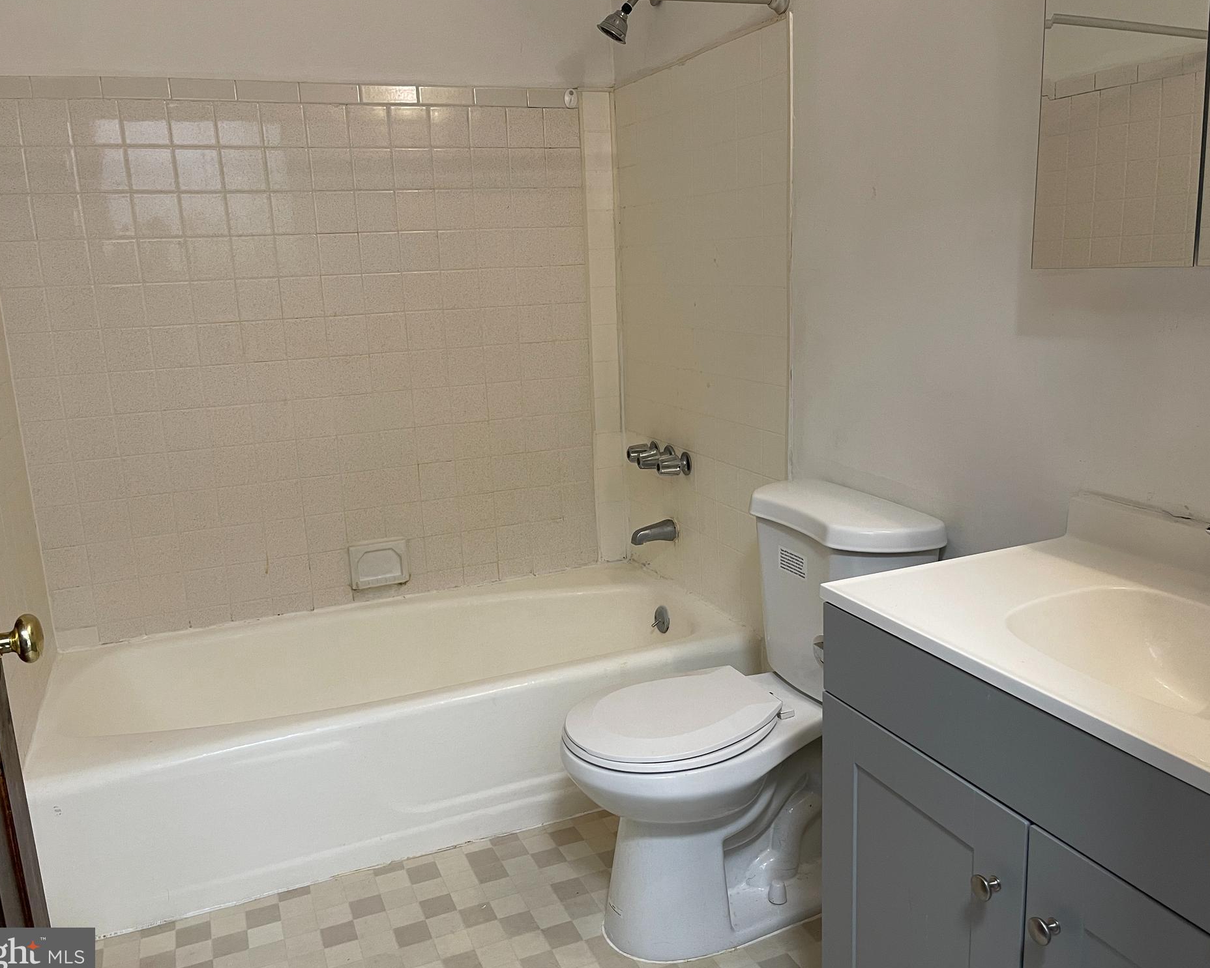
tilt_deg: -12.7
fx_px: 1003
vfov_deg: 51.5
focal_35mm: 28
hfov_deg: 62.2
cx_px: 600
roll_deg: +2.6
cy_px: 480
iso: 125
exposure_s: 1/60
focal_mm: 5.1
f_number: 1.6
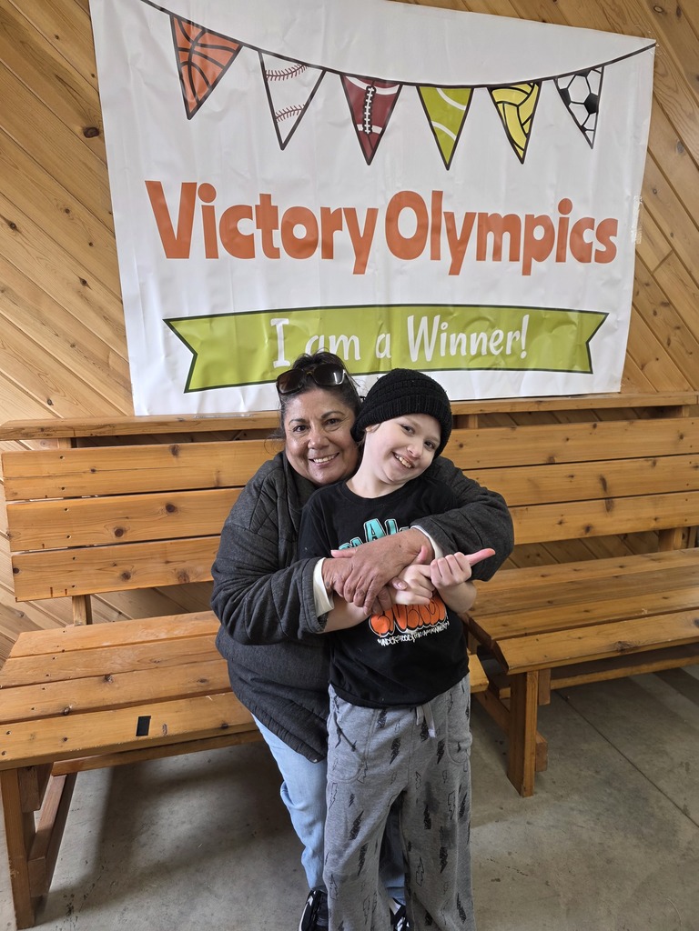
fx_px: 619
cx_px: 350
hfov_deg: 58.9
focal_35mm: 23
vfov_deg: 73.9
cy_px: 466
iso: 125
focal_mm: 6.3
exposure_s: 1/120
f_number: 1.7
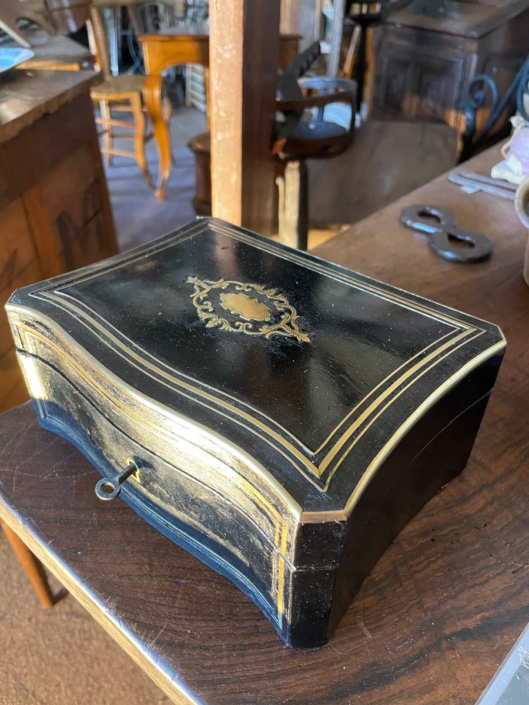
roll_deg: -0.5
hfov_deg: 53.1
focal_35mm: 26
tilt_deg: -36.5
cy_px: 352
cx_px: 264
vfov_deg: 67.3
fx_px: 530
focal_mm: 4.2
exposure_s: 1/50
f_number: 1.6
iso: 500
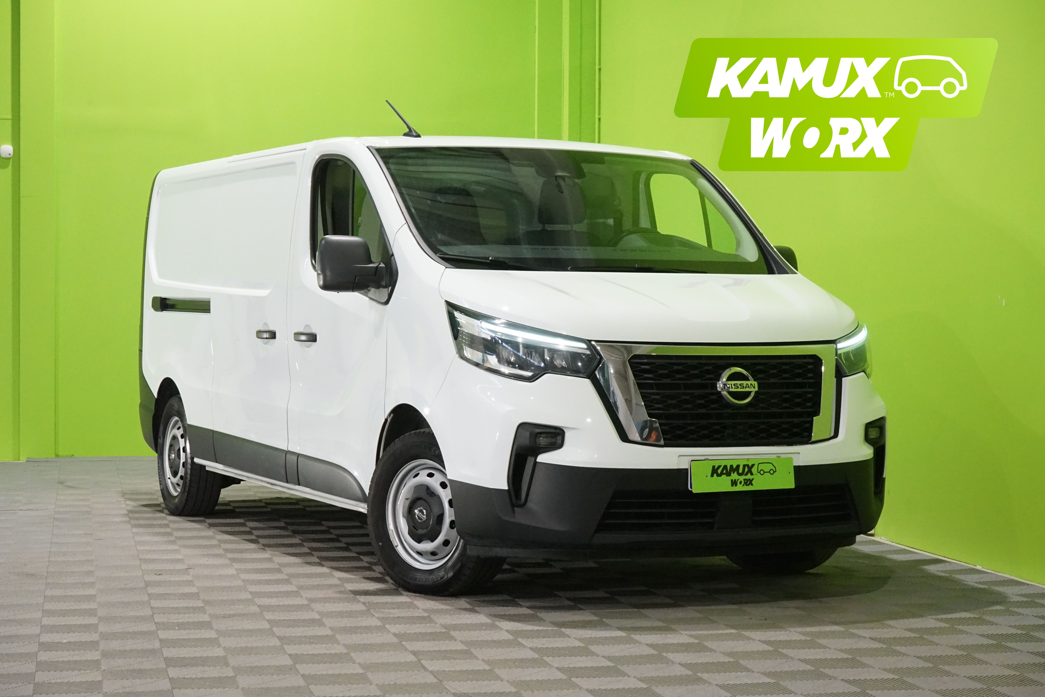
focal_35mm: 70
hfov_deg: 28.8
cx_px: 522
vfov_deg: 19.5
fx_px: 2032
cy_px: 348
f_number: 14
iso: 6400
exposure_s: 1/50
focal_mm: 70
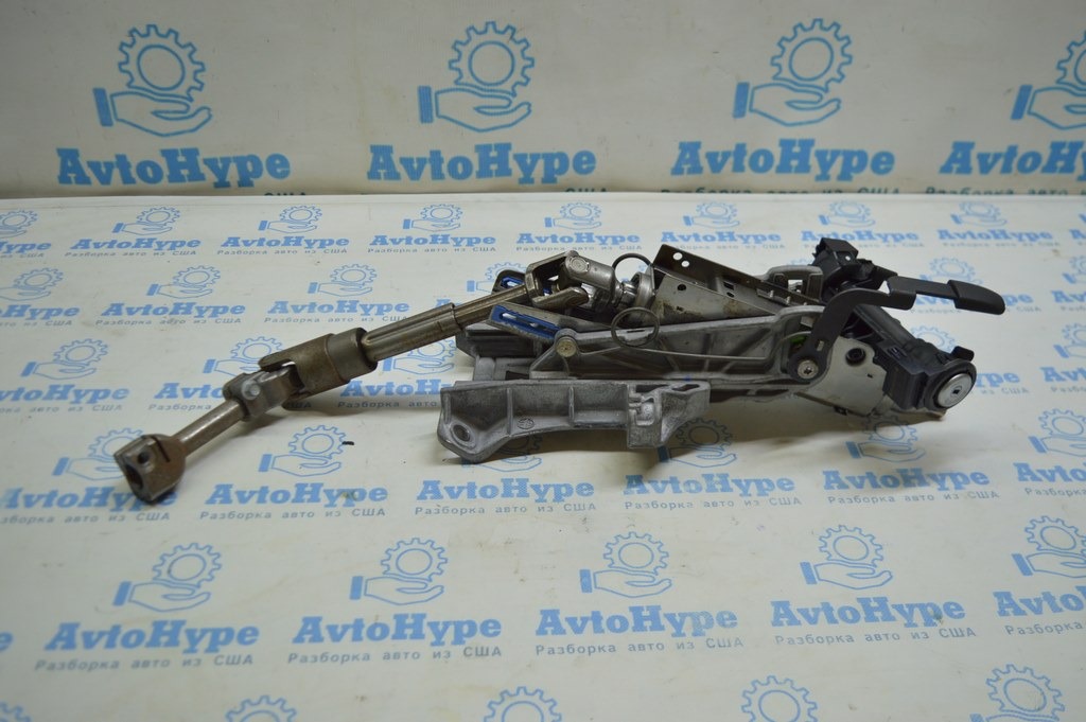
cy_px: 361
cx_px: 543
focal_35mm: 33
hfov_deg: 57.3
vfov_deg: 39.9
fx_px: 995
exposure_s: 1/100
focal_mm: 22
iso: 400
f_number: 3.8
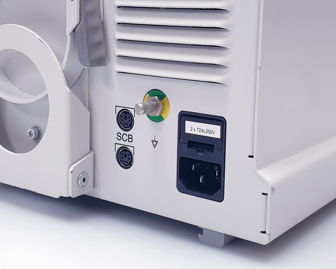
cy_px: 94
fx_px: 567
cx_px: 162
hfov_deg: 33.0
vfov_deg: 26.6
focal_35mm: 57
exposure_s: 1/50
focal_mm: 4.3
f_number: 2.4
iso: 80
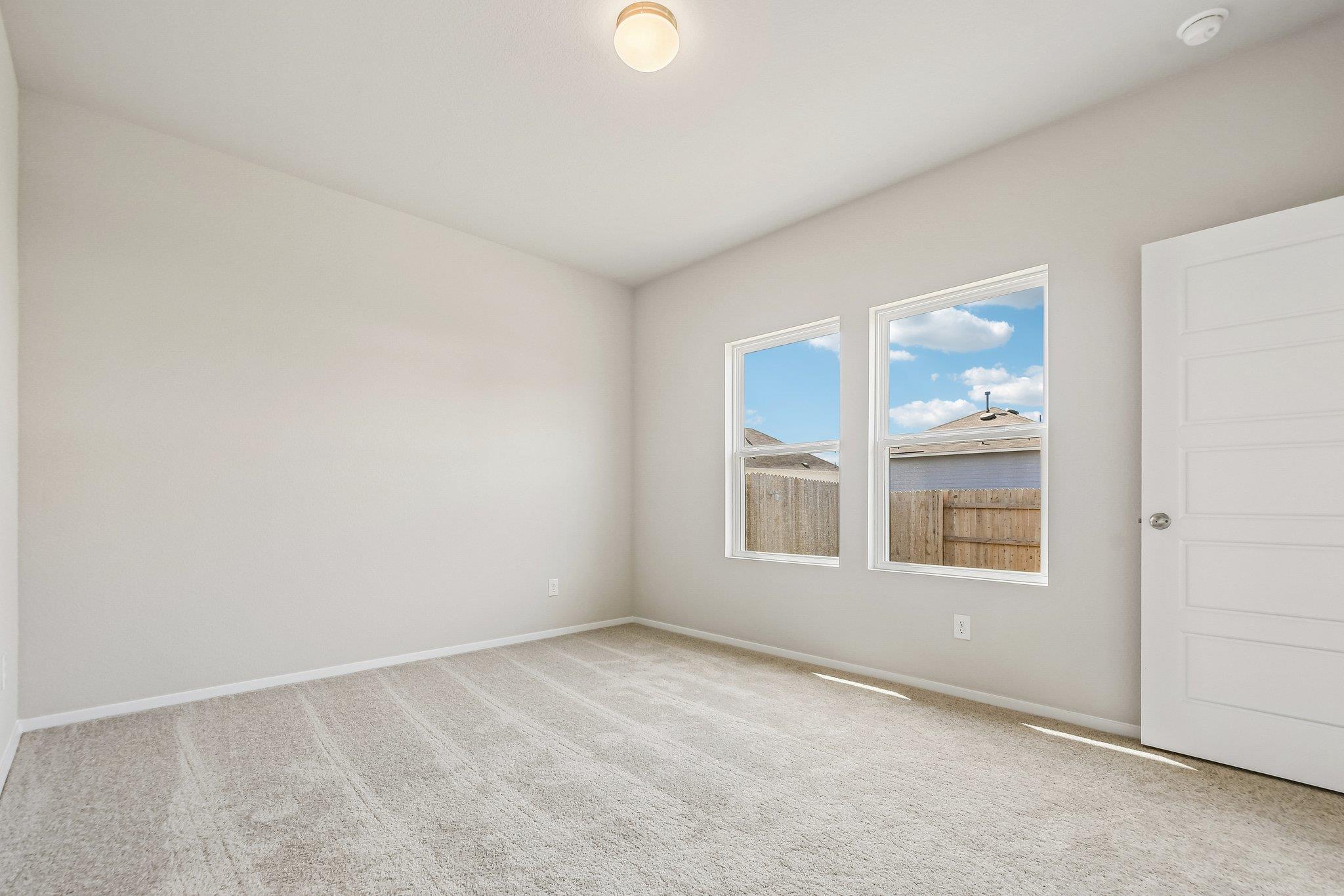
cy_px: 448
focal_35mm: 15
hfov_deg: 100.4
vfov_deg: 77.3
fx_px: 560
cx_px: 672
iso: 400
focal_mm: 10
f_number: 8
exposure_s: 1/125
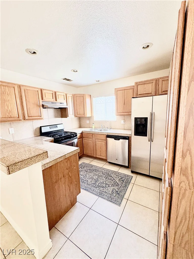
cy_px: 130
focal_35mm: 14
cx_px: 97
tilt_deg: -7.2
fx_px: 105
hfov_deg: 85.7
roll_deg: +2.4
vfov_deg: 102.1
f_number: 2.2
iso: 250
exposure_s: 1/60
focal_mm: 2.22
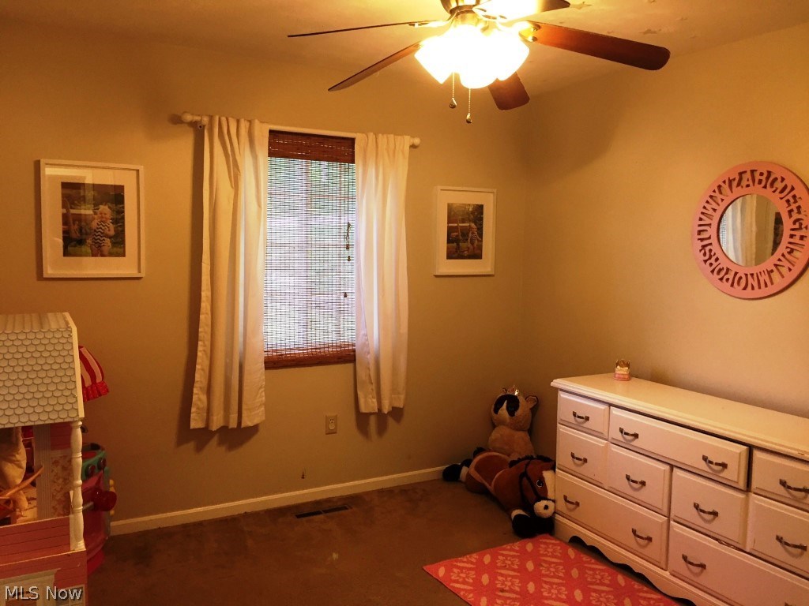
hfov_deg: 61.7
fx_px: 678
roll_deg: -2.0
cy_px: 303
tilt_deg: -6.0
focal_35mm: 29
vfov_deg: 48.2
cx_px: 404
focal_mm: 4.15
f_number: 2.2
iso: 125
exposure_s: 1/30
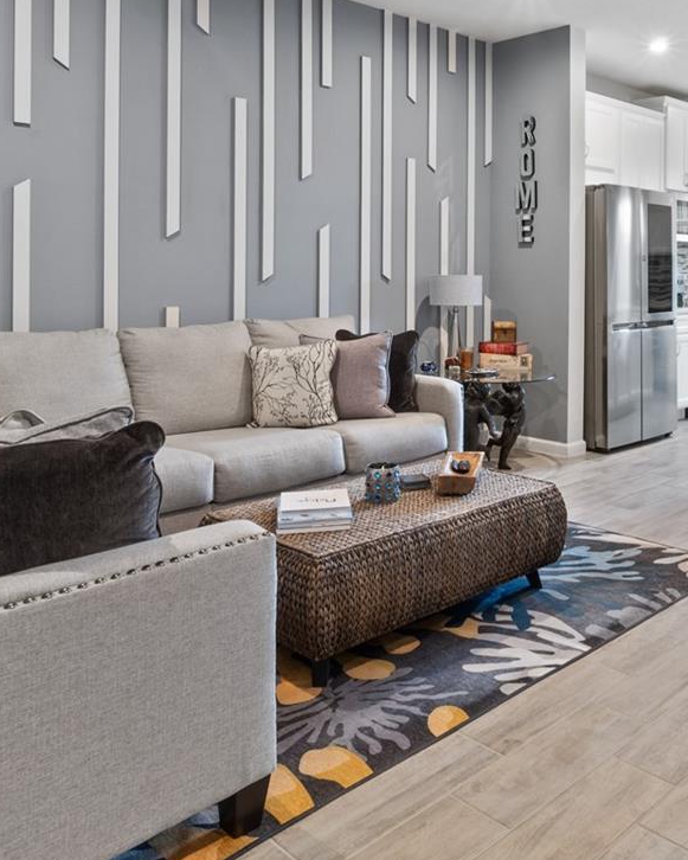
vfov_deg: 55.9
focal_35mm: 31
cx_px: 499
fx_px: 789
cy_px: 285
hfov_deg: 45.8
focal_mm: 10
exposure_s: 1.6
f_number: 11
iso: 400
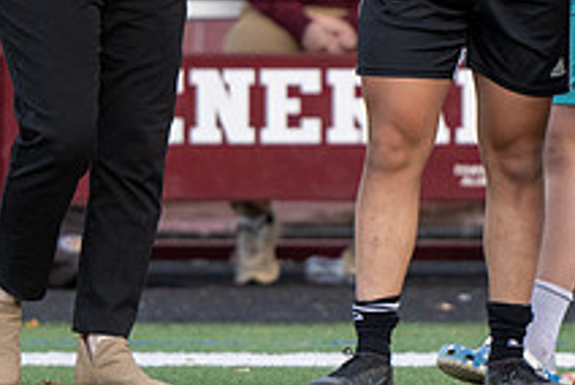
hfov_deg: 1.9
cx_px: 724
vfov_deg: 1.3
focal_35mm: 1066
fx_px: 17050
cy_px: 222
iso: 720
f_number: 3.5
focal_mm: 200
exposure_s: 1/400
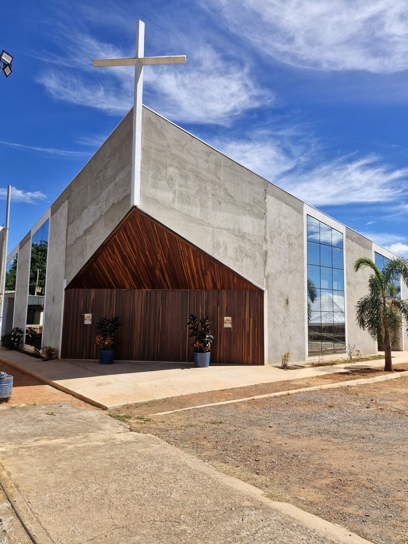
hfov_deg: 58.9
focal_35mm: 23
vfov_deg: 73.9
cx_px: 204
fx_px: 361
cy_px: 272
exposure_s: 1/1788
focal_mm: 5.54
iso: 50
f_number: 1.8
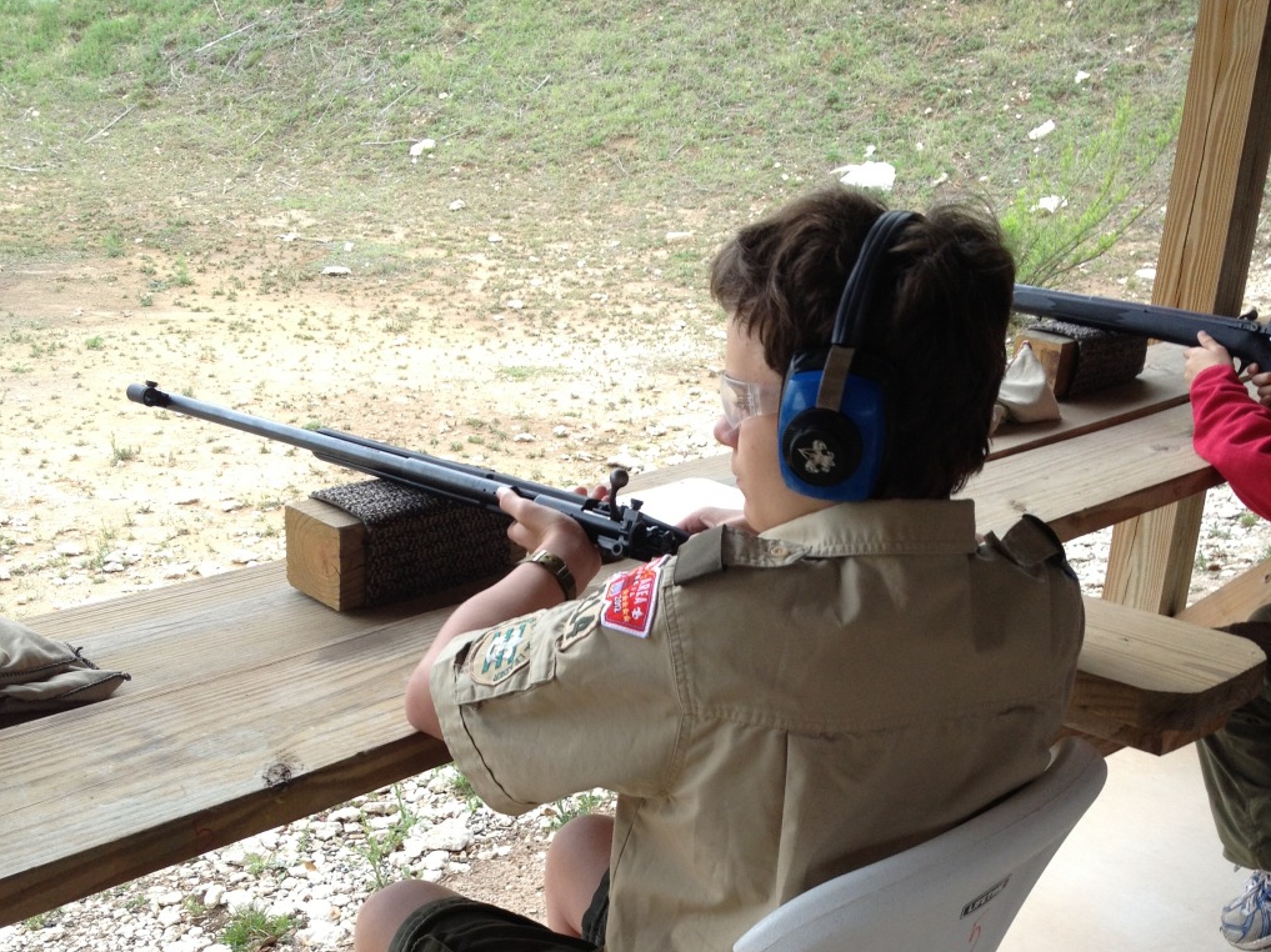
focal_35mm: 47
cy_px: 784
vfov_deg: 30.0
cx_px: 632
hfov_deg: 40.4
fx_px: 1725
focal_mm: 4.28
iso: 64
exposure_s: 1/120
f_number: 2.4
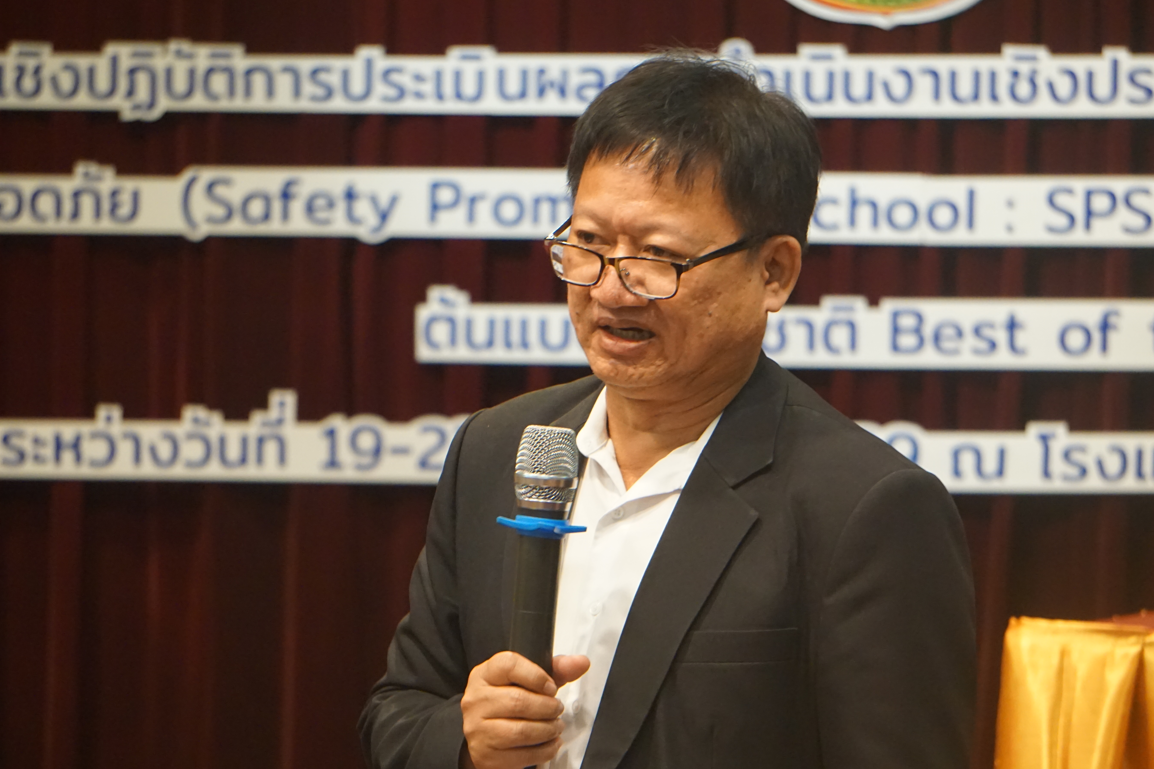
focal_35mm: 250
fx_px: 7999
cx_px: 553
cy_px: 403
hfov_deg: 8.3
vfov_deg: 5.5
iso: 3200
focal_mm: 149
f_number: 5.6
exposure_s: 1/40
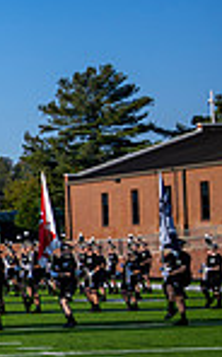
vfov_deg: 21.6
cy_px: 247
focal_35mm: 96
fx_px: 933
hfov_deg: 10.2
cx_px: -434
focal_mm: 24
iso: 160
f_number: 4
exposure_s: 1/1250
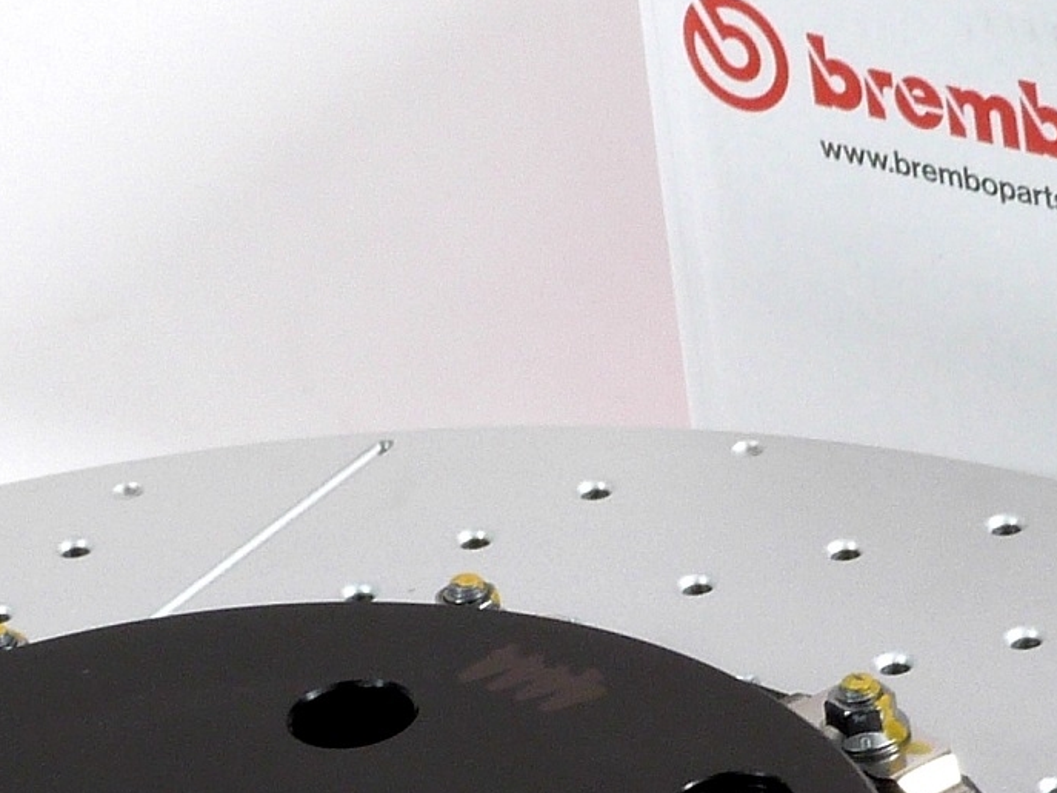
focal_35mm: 269
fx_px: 8212
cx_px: 612
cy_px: 1089
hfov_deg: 7.4
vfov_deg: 5.5
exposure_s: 1/160
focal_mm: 11.8
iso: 100
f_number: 4
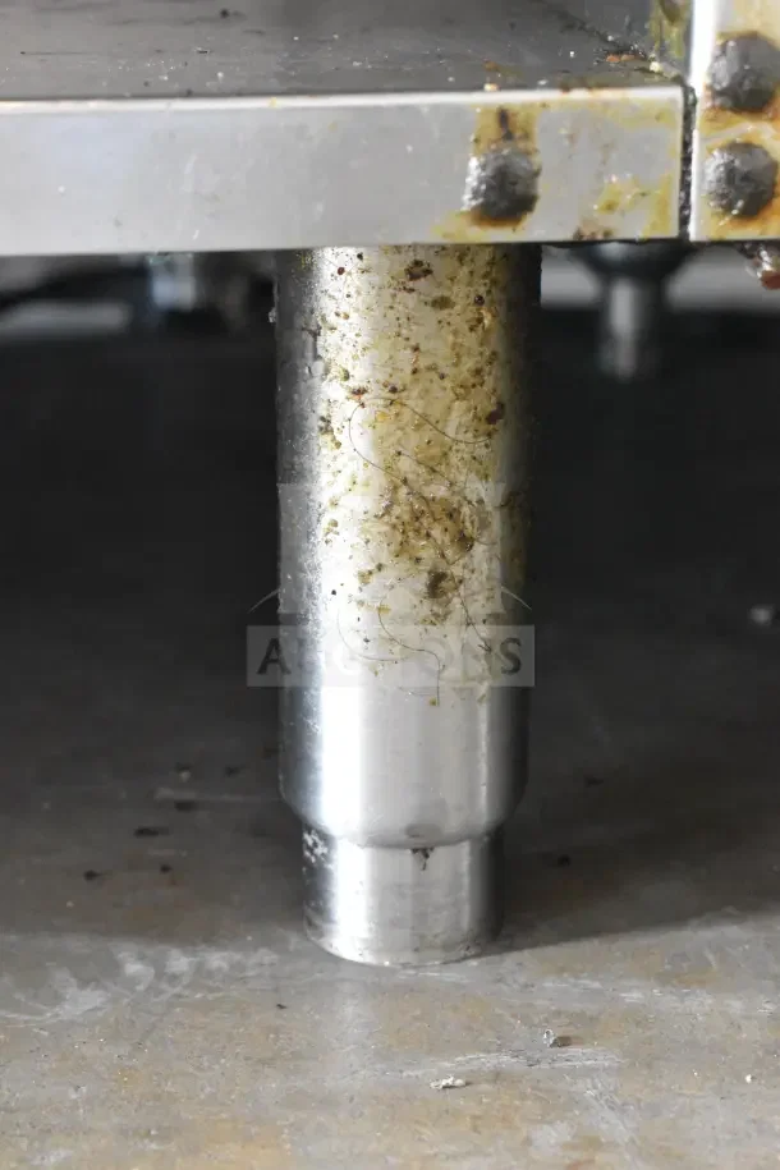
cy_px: 585
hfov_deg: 17.5
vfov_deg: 26.0
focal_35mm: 78
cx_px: 390
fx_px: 2535
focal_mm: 52
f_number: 5.6
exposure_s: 1/80
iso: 8000
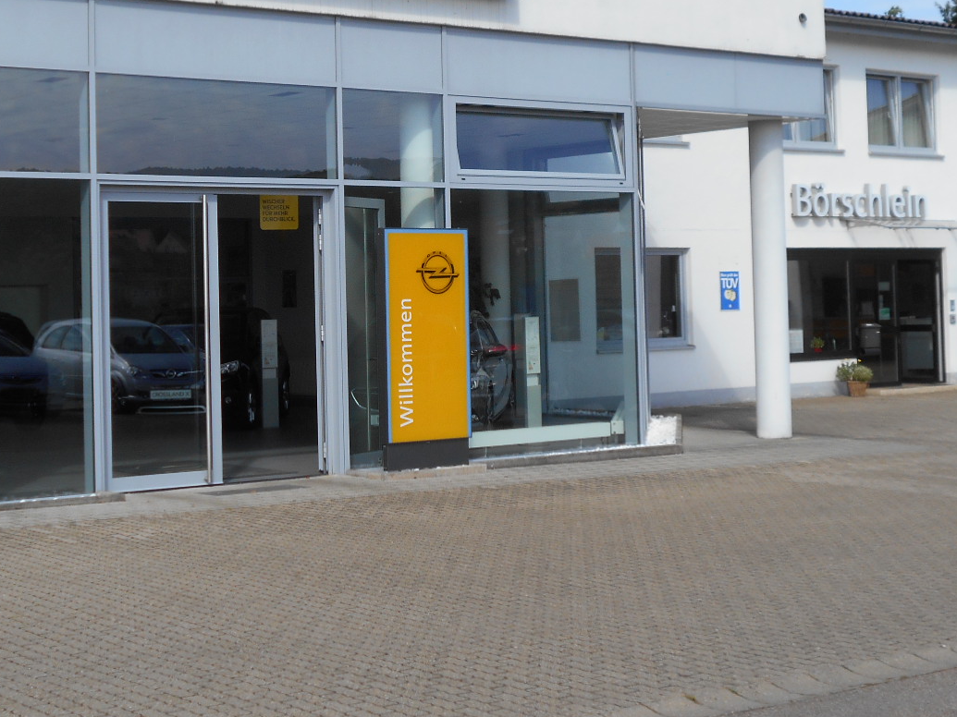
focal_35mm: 68
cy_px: 216
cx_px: 415
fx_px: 1880
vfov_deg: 21.5
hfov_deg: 28.5
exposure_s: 1/640
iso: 80
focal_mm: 7.7
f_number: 4.2
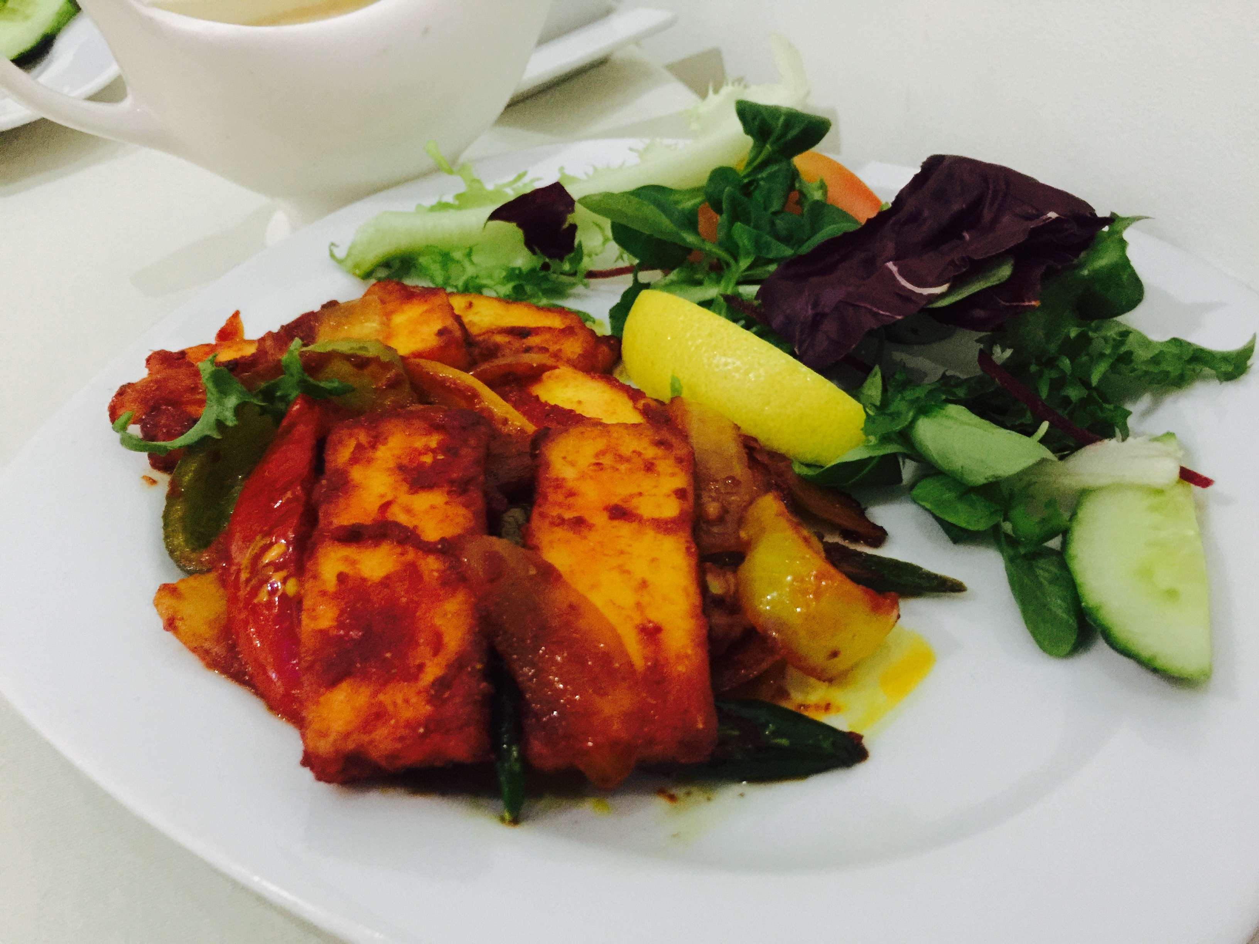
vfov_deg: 48.2
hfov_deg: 61.7
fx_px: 1055
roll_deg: +1.7
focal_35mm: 29
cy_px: 472
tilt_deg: -40.3
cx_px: 630
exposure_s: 1/4
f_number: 2.2
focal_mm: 4.15
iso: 200
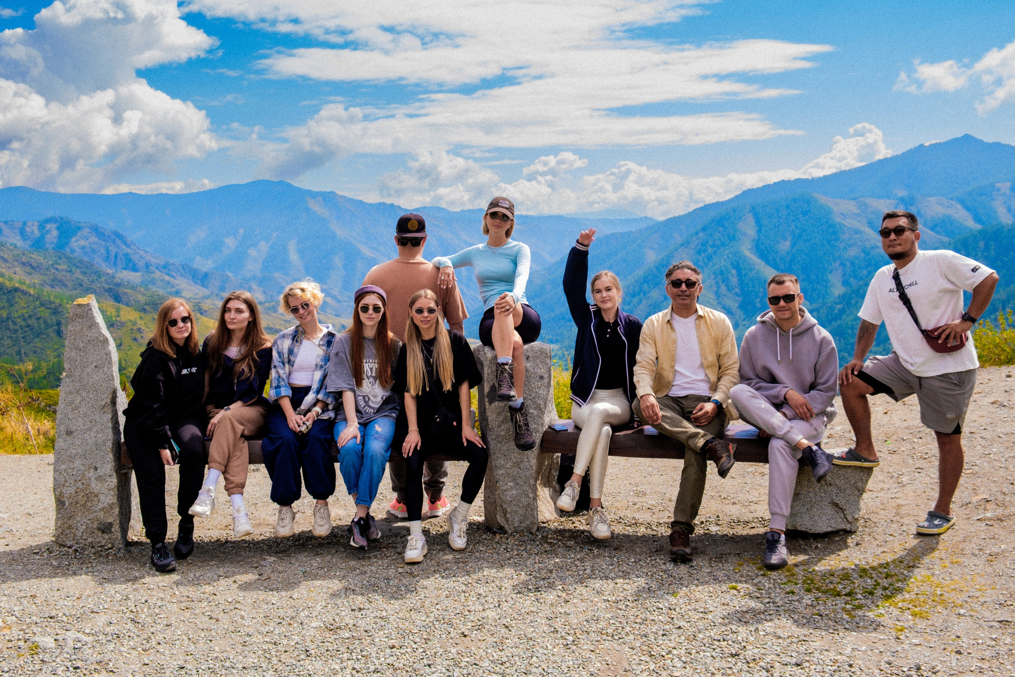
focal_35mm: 37
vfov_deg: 36.3
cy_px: 315
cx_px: 490
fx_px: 1032
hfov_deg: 52.4
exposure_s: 1/160
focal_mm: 22.3
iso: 160
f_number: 7.1
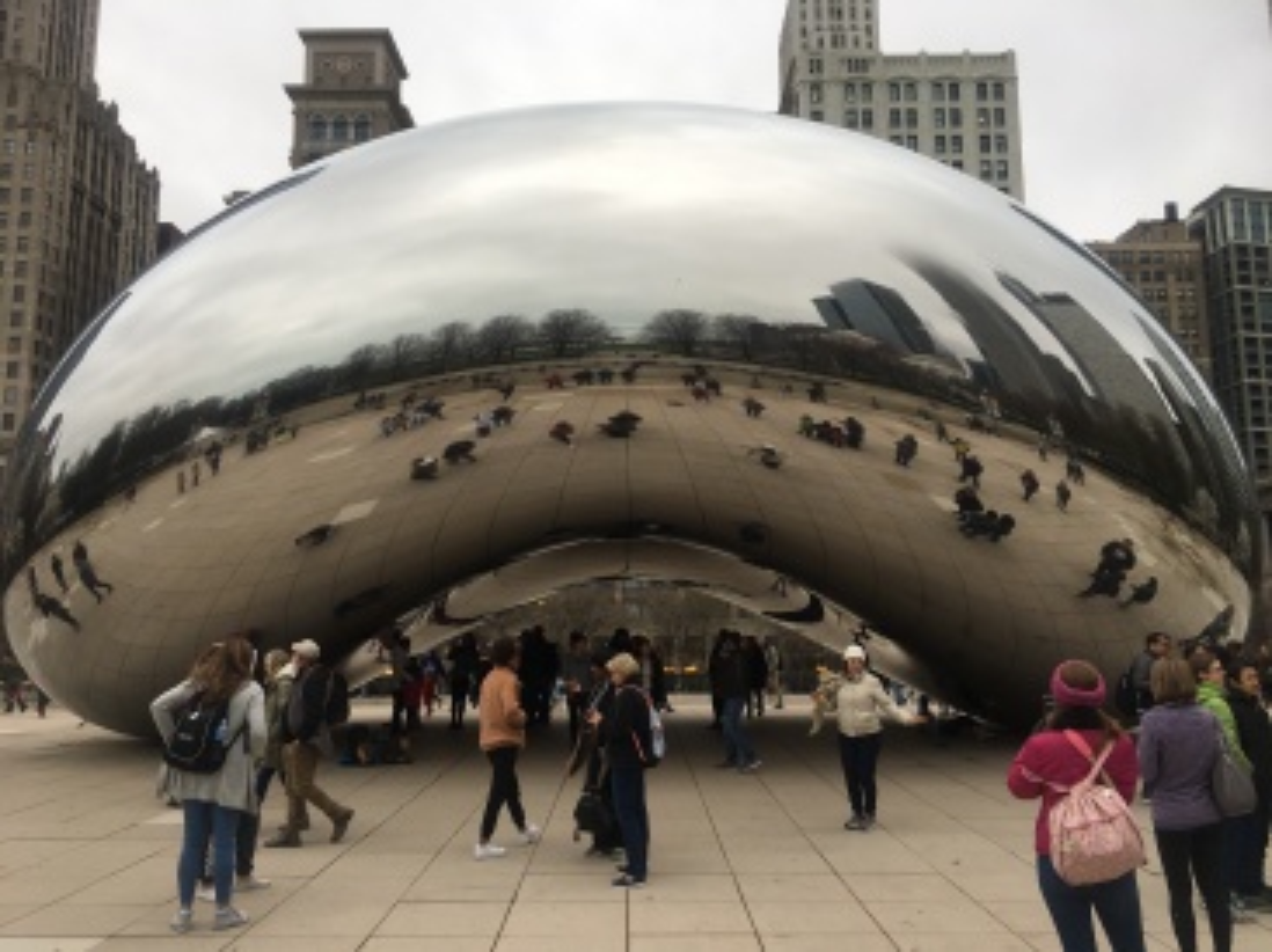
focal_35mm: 29
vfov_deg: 48.2
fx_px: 1065
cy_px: 476
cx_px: 636
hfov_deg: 61.7
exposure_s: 1/158
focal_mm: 4.15
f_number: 2.2
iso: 25
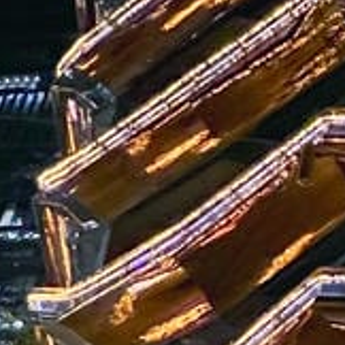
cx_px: 641
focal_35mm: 85
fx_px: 958
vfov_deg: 18.5
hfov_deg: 16.6
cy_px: 492
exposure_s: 1/40
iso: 1000
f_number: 1.8
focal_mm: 1.57
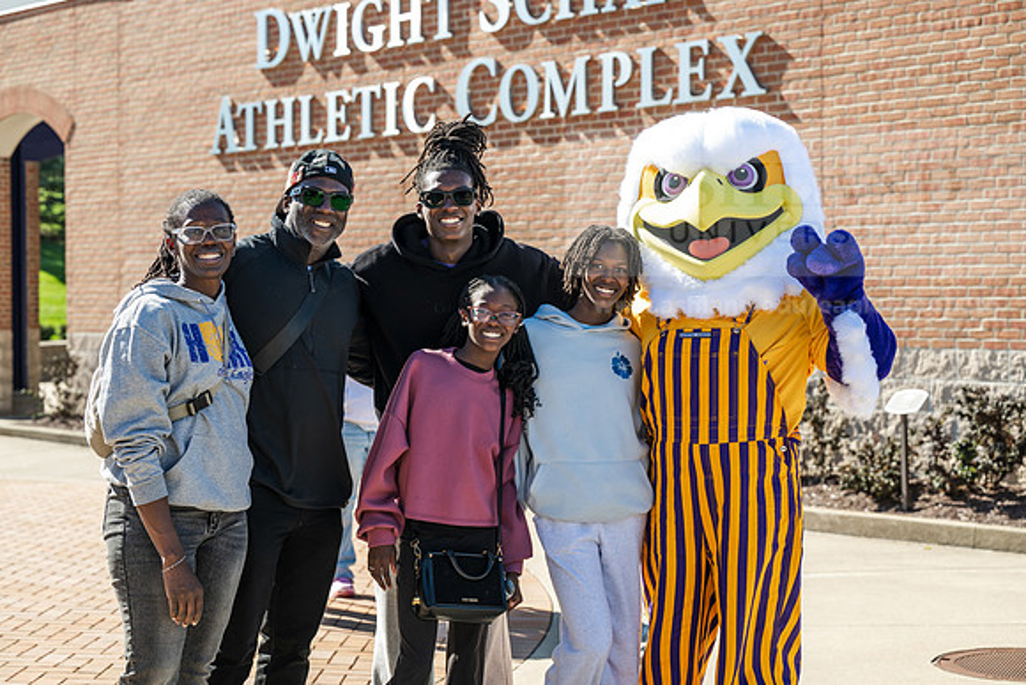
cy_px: 342
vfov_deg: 19.5
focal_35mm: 70
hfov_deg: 28.8
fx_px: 1995
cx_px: 513
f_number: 4.5
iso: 200
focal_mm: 70
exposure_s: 1/500
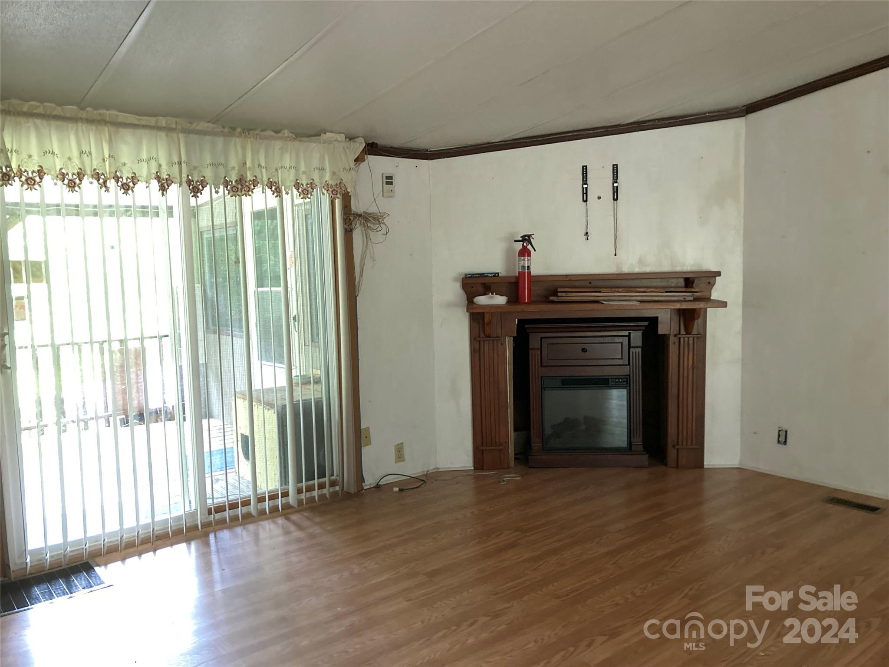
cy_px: 334
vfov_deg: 49.7
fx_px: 719
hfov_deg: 63.4
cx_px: 444
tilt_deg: -4.6
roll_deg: +3.2
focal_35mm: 28
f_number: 1.8
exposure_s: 1/27
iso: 640
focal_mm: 3.99
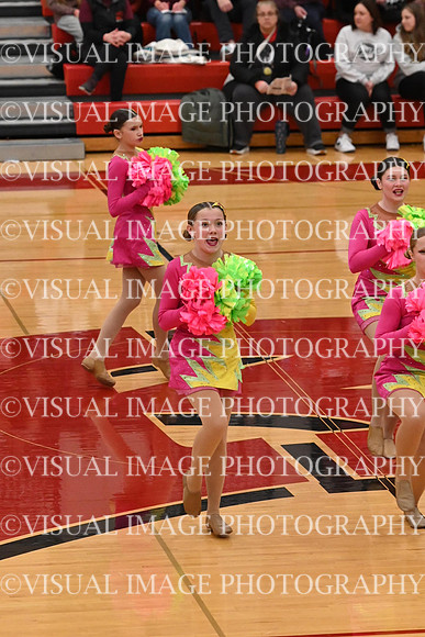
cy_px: 318
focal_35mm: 183
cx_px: 212
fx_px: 3238
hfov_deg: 7.5
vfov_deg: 11.2
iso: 6400
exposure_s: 1/400
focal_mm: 122
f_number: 4
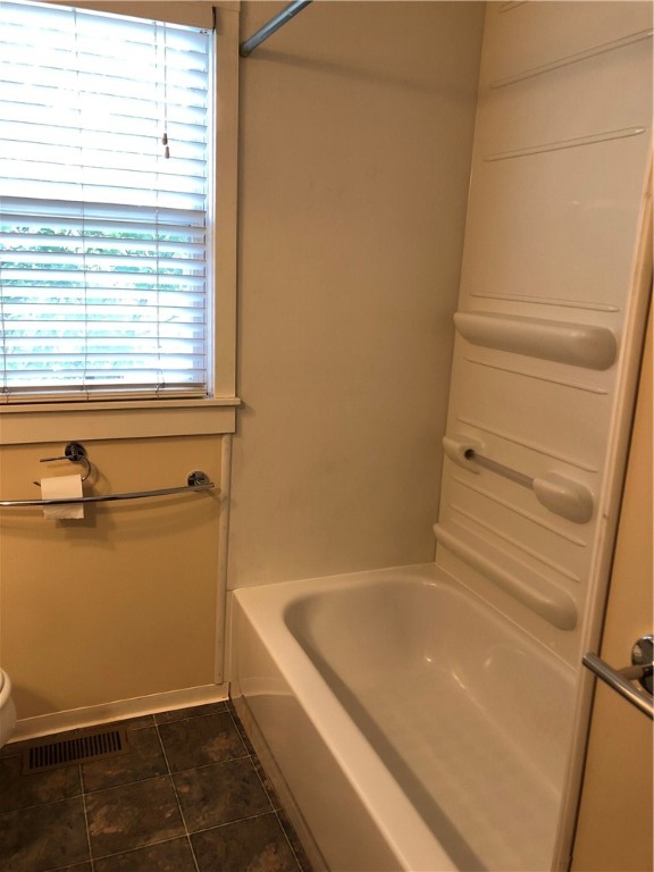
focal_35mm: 28
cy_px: 436
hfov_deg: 49.7
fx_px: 705
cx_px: 327
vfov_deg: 63.4
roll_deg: -2.5
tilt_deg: -11.7
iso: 40
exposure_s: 1/24
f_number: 1.8
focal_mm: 3.99
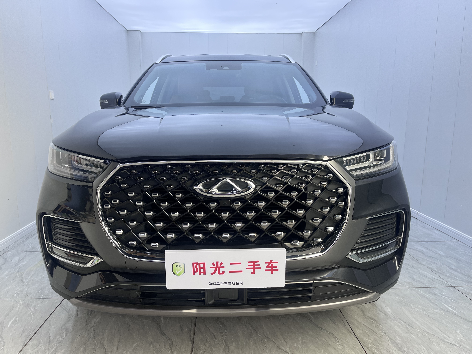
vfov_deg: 53.1
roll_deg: +0.3
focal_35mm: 26
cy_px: 177
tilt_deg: -11.1
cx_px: 236
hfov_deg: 67.3
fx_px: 355
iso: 40
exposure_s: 1/100
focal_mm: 5.1
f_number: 1.6
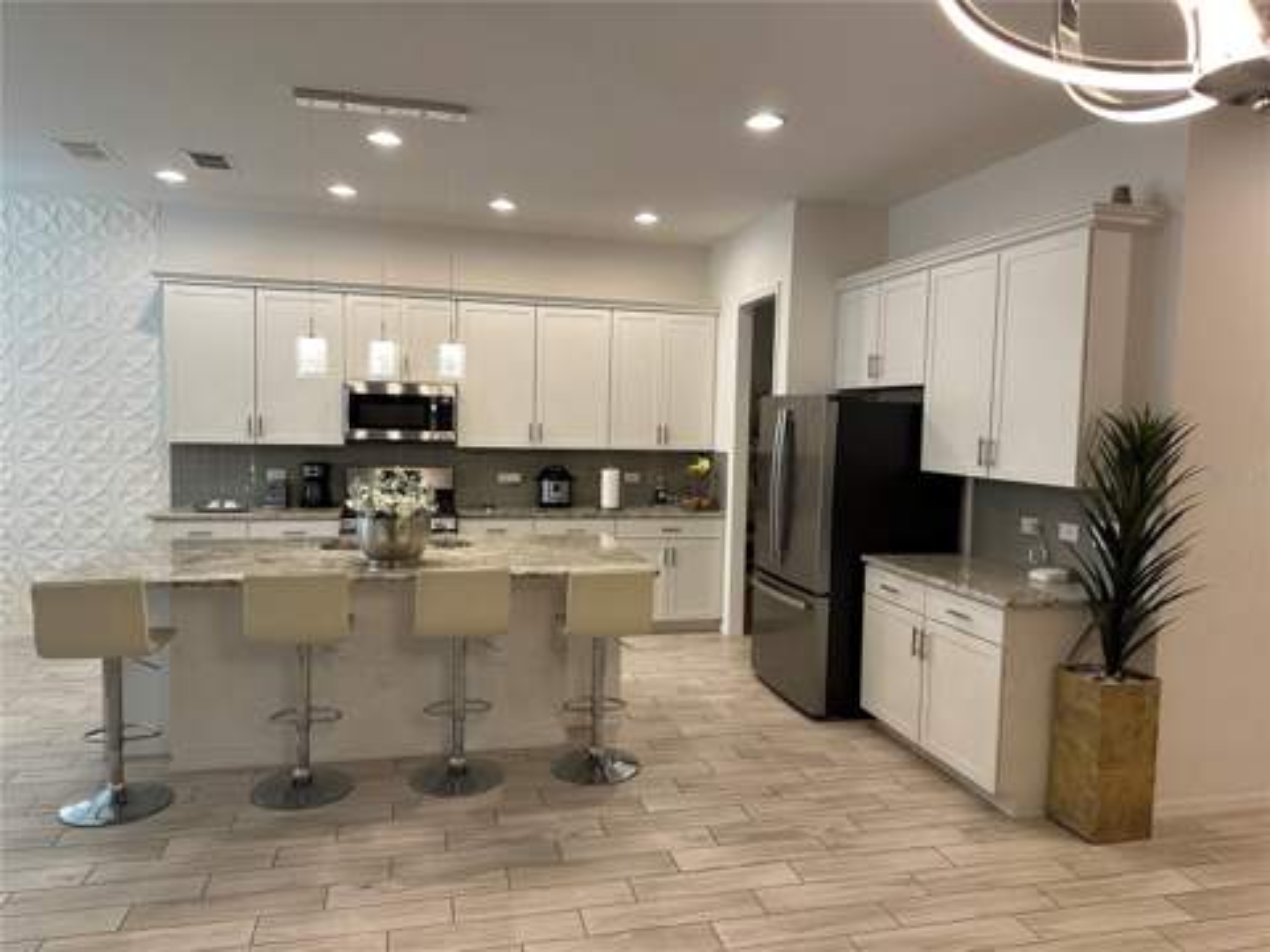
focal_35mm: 24
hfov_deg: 71.6
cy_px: 476
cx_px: 635
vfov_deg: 56.8
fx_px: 881
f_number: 1.78
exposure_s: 1/120
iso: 200
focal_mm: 6.86
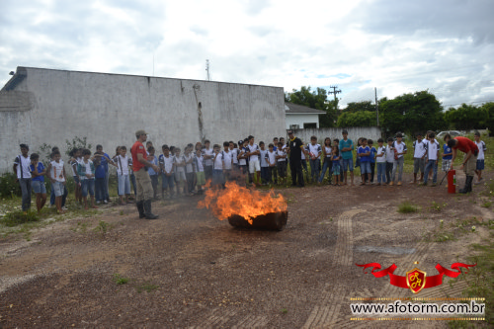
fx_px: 412
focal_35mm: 30
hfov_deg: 61.9
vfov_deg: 43.6
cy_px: 164
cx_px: 247
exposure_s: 1/1600
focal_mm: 20
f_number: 6.3
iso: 400
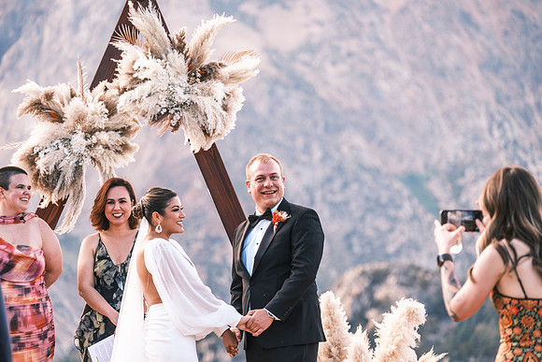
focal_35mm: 173
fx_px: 2605
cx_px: 271
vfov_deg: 7.9
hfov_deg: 11.9
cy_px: 181
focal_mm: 115
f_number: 2.8
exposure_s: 1/600
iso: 400
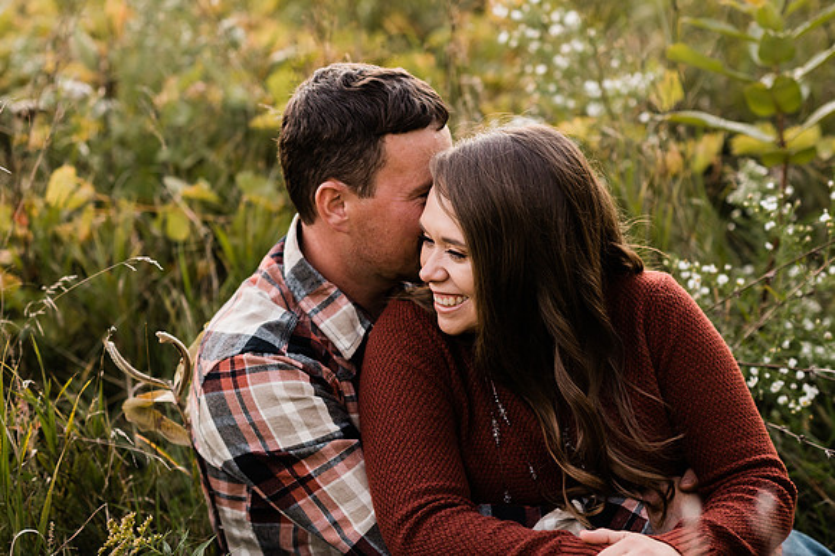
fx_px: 2194
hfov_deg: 21.5
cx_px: 394
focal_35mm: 95
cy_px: 249
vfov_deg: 14.4
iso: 500
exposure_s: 1/200
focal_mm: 85
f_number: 2.5
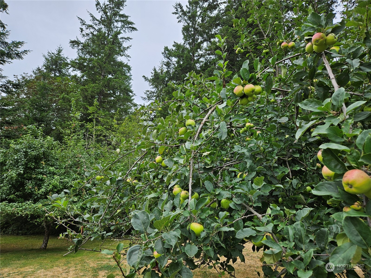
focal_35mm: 23
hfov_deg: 73.9
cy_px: 139
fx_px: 247
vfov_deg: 58.9
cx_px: 186
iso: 25
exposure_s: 1/272
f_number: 1.8
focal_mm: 5.4
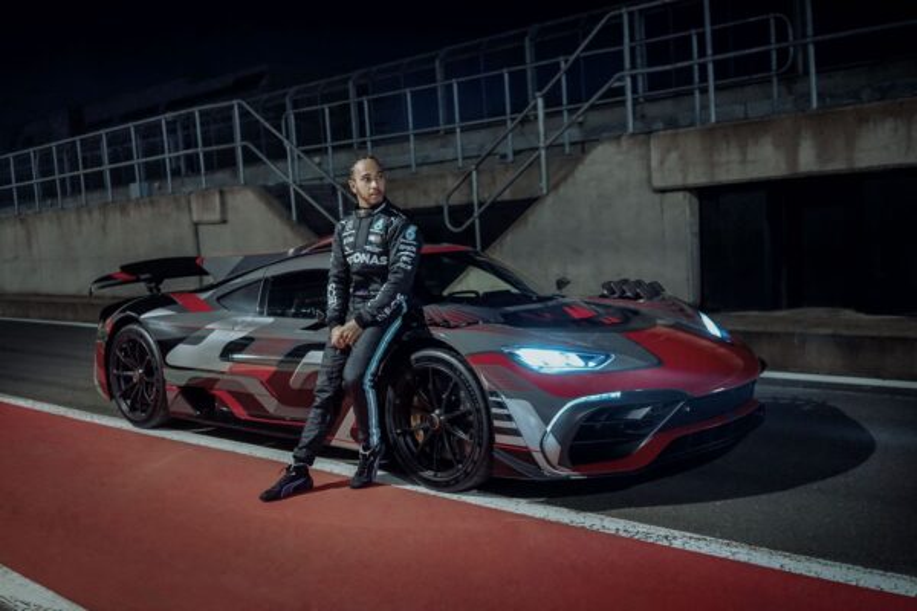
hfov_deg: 54.4
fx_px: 891
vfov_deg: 37.9
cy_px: 306
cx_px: 458
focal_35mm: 35
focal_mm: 35
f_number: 2.8
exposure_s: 1/160
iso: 6400
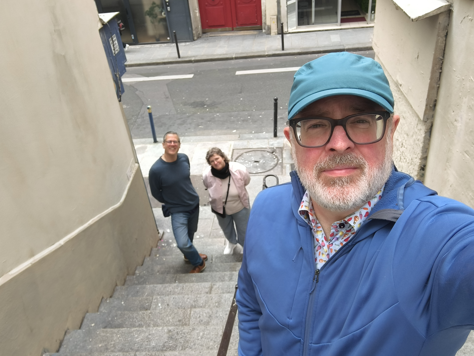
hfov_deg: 61.7
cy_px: 178
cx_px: 237
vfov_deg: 48.2
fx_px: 397
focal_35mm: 29
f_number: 2.2
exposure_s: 1/419
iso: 101
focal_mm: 3.61
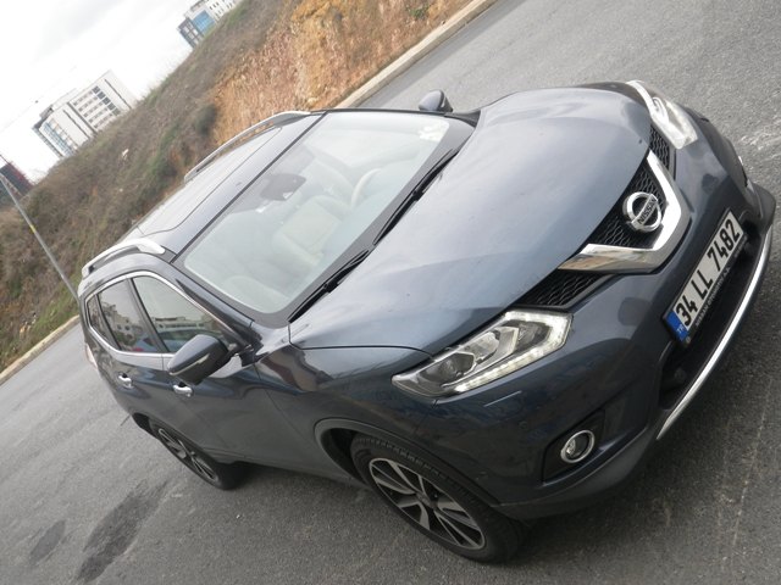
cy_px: 292
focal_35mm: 34
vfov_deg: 41.8
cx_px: 390
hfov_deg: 54.0
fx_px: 767
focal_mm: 6.1
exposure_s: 1/80
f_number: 3.8
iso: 80
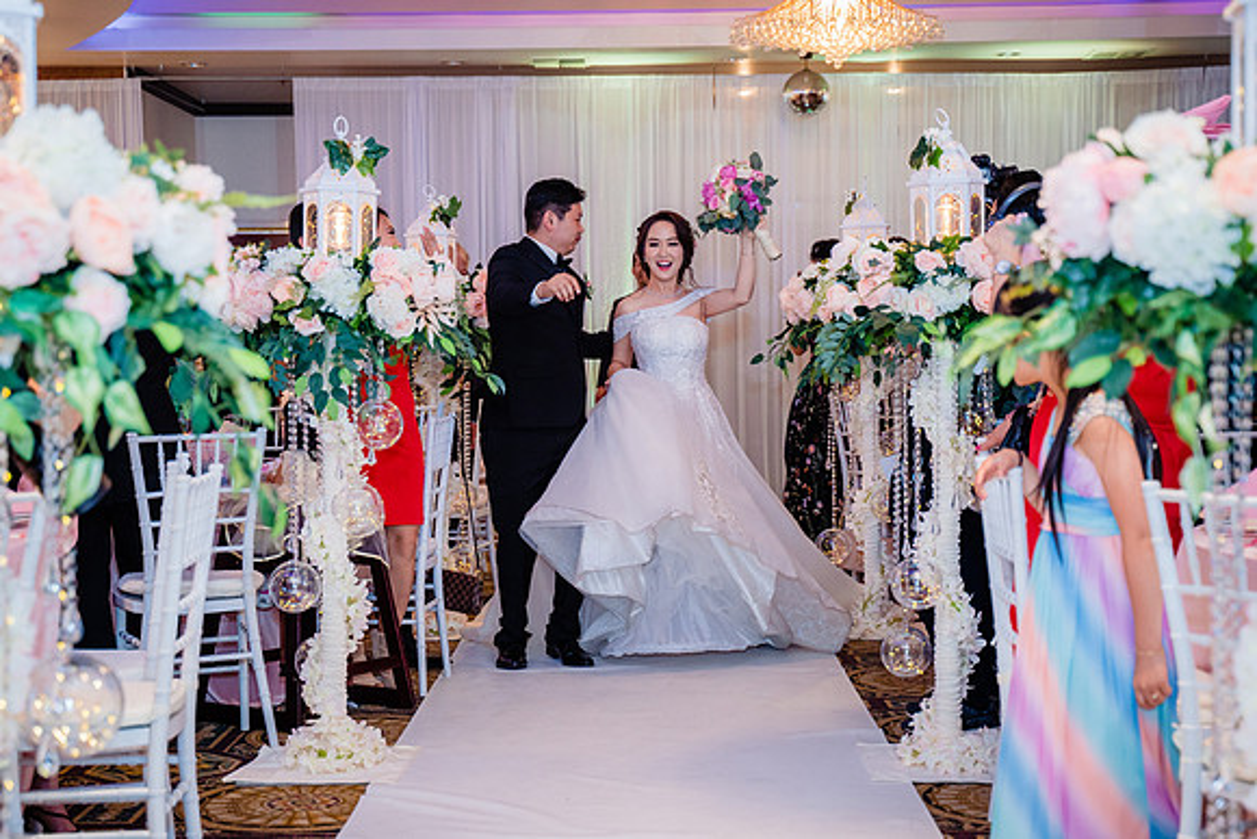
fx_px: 2130
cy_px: 408
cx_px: 607
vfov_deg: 22.3
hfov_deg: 32.9
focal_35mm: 61
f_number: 3.5
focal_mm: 56
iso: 1250
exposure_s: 1/160
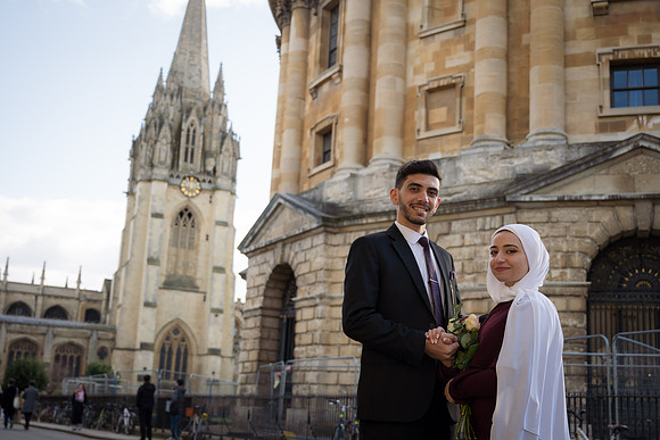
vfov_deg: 30.5
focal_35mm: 44
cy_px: 220
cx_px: 330
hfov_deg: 44.5
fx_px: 807
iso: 100
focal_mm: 44
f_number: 4
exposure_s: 1/200
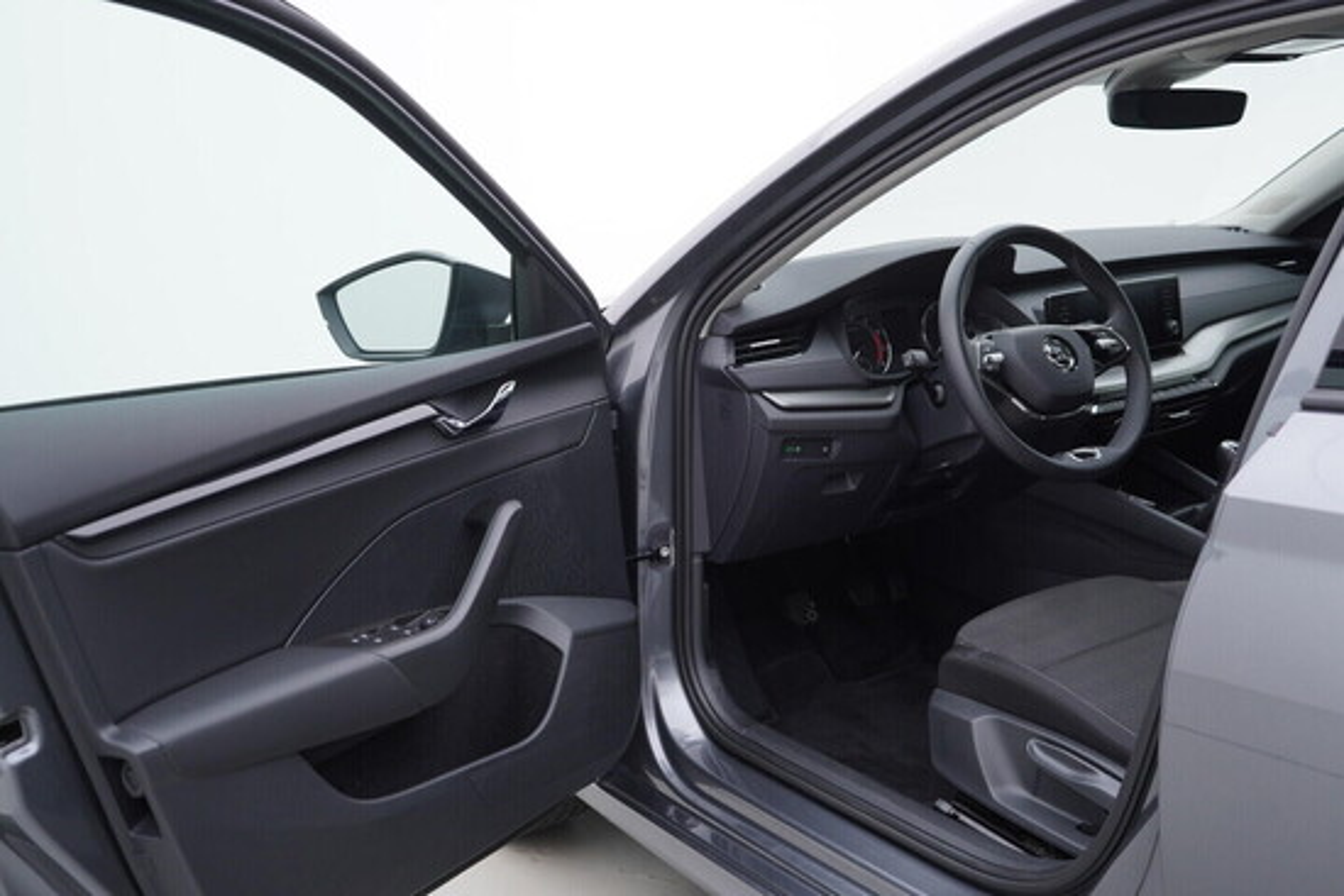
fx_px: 1344
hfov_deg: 53.1
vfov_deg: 36.9
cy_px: 448
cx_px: 672
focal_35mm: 36
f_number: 3.2
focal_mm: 24
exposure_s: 1/50
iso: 125
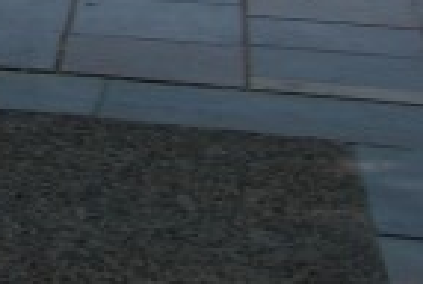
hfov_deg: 7.9
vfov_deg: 5.7
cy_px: -598
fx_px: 2661
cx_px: -843
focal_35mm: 226
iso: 100
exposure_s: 1/125
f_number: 5.6
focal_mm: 24
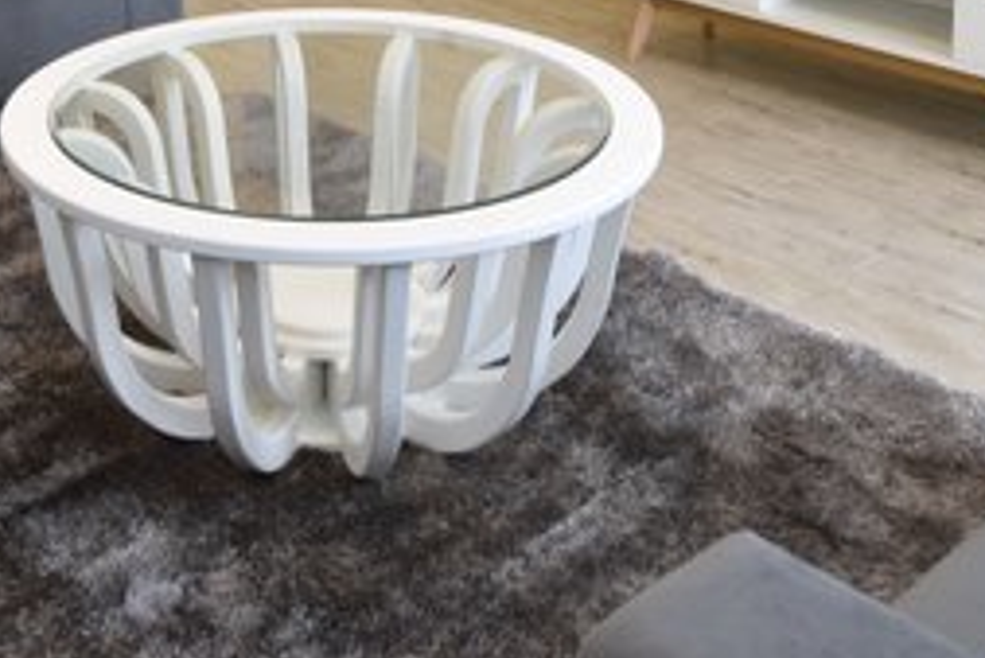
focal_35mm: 51
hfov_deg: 38.2
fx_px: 1396
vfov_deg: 22.3
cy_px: -304
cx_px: 284
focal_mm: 10
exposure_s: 1/3
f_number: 8
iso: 100
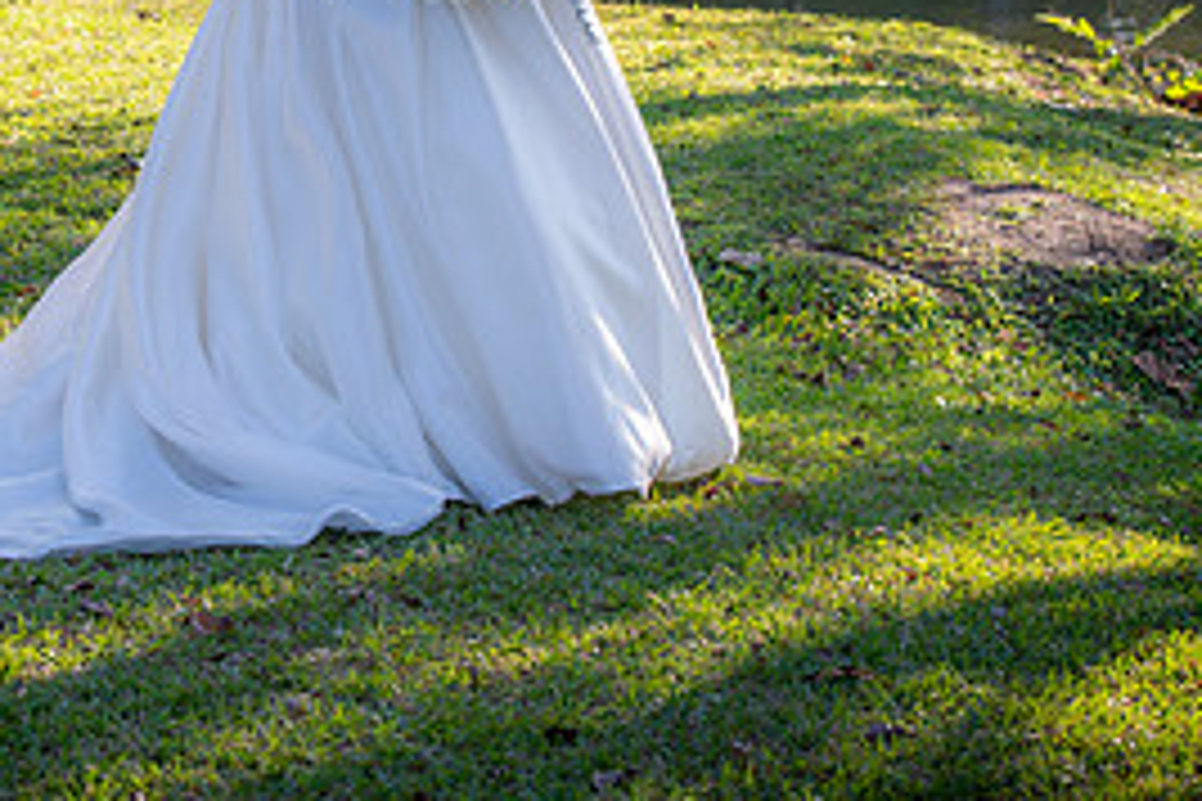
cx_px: 252
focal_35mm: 178
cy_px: 14
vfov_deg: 7.7
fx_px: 5943
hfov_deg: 11.5
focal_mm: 82
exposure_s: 1/125
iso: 100
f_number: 5.6
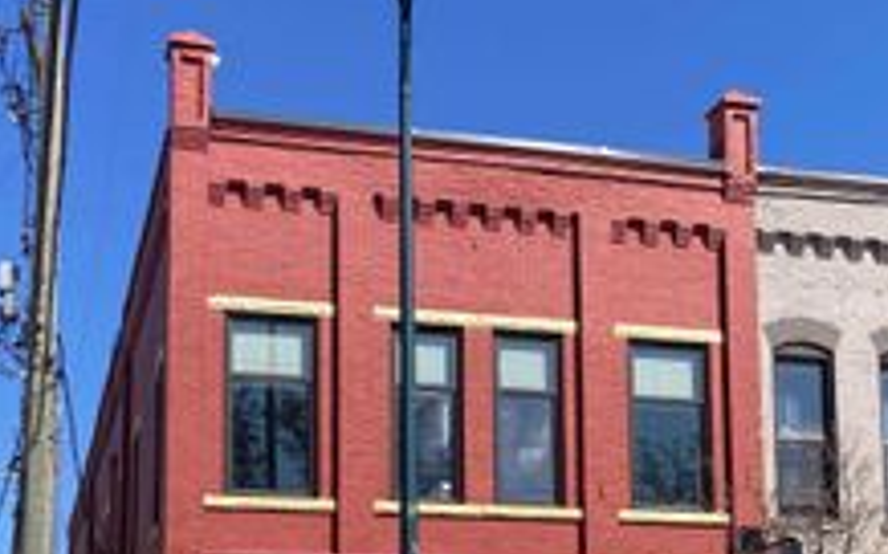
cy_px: 560
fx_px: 1645
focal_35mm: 68
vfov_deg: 18.6
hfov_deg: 30.2
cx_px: 517
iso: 20
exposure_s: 1/1621
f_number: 1.8
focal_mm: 3.99
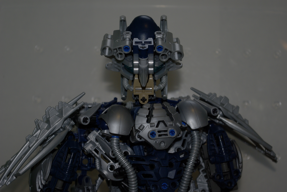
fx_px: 658
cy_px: 96
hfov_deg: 24.6
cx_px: 144
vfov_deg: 16.6
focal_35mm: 82
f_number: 5.6
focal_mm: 55
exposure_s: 1/60
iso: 400
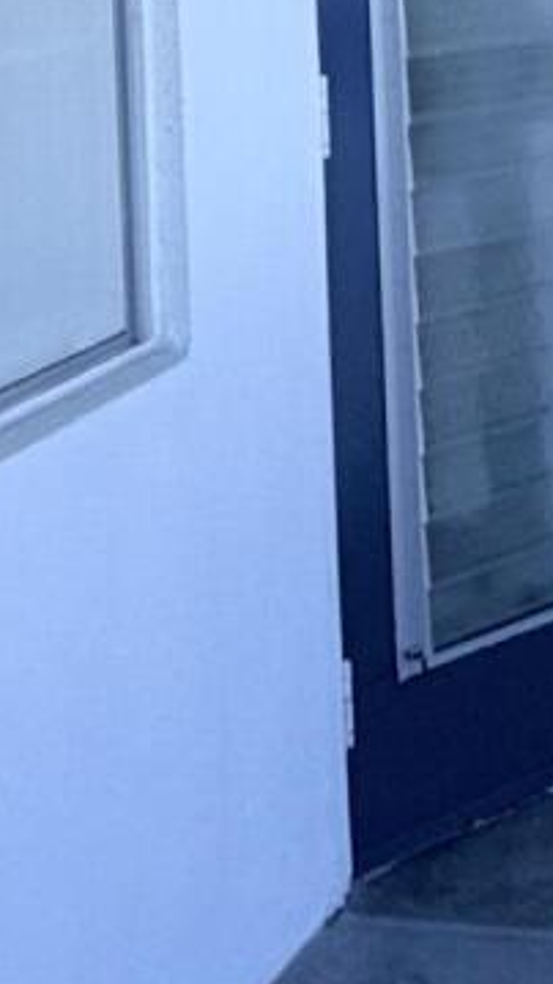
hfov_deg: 13.8
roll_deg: +2.2
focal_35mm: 85
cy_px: -214
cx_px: -118
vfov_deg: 22.9
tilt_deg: +2.3
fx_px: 2215
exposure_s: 1/284
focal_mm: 2.22
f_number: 2.2
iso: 16
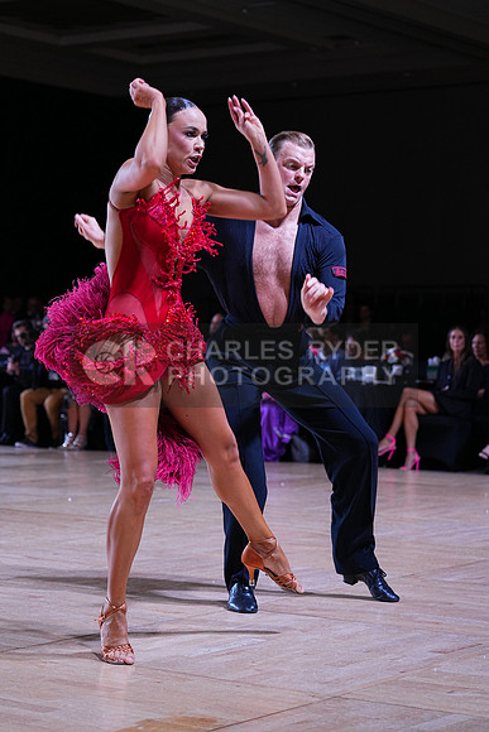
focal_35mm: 81
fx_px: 1649
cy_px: 366
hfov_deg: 16.9
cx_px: 244
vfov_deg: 25.1
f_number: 4
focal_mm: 81
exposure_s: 1/500
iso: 1600
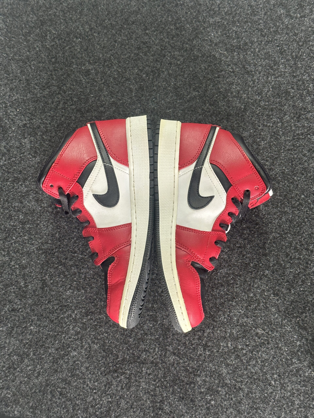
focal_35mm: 48
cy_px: 209
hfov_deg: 30.3
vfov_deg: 39.7
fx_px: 581
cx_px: 157
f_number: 1.78
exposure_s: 1/50
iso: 250
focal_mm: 6.86
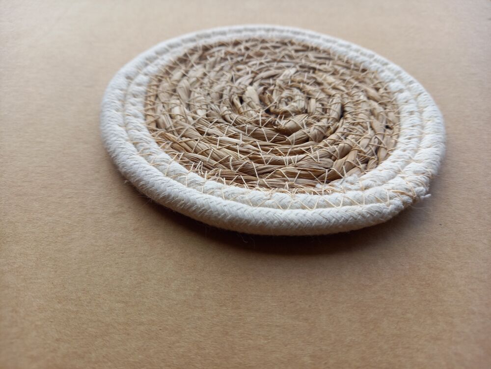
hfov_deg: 69.4
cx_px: 246
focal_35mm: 25
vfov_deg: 54.9
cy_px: 184
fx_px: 355
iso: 64
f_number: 1.8
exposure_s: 1/100
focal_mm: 4.65
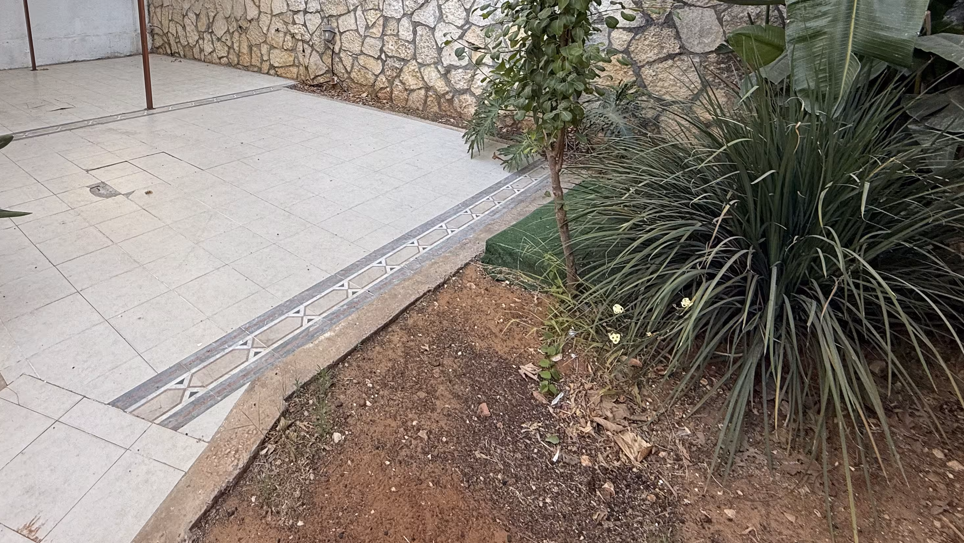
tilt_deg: -10.1
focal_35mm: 21
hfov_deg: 82.3
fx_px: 537
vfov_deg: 49.5
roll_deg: +0.4
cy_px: 87
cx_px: 363
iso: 50
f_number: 2.2
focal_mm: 2.22
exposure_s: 1/134
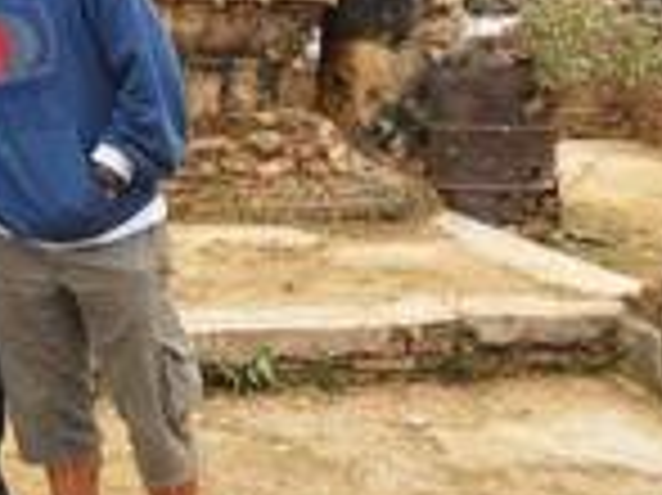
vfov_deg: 18.3
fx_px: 1490
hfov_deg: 22.8
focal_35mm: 78
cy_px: -22
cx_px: -158
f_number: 3.2
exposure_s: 1/200
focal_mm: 4.9
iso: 80
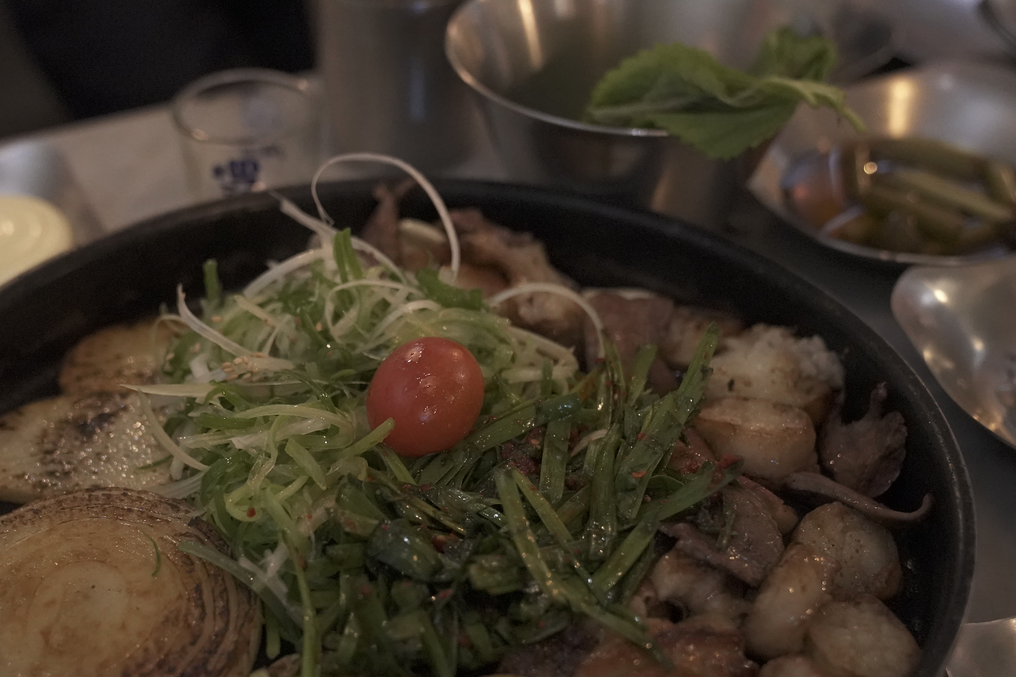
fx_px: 1721
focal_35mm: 61
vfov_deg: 22.1
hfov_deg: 32.8
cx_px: 400
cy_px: 494
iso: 8000
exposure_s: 1/160
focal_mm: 40
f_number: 3.2
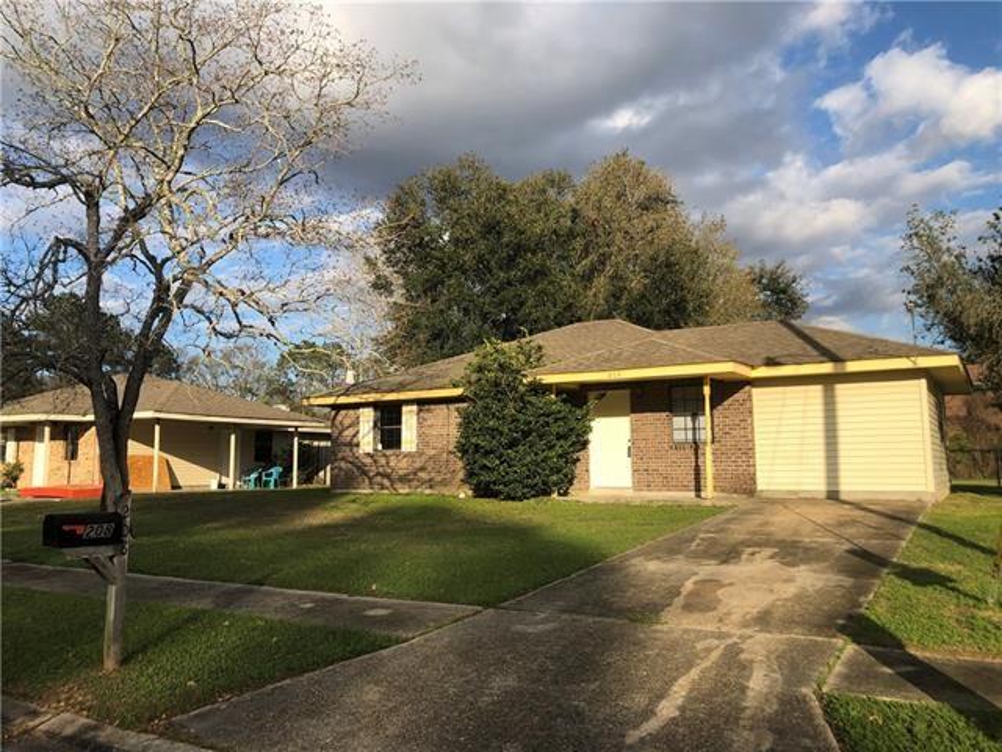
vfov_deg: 49.7
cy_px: 376
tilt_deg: +6.8
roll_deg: +0.6
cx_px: 501
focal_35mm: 28
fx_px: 810
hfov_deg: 63.4
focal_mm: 3.99
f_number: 1.8
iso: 20
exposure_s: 1/1548
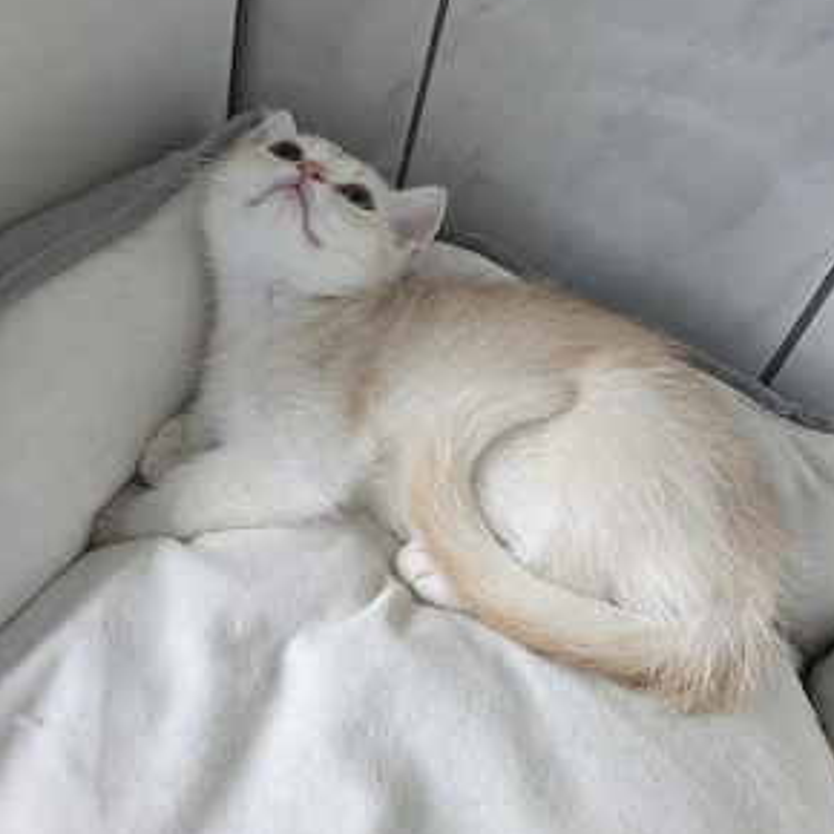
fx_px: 763
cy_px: 276
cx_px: 429
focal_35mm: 28
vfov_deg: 56.1
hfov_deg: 57.3
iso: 320
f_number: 1.7
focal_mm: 6.3
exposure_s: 1/101
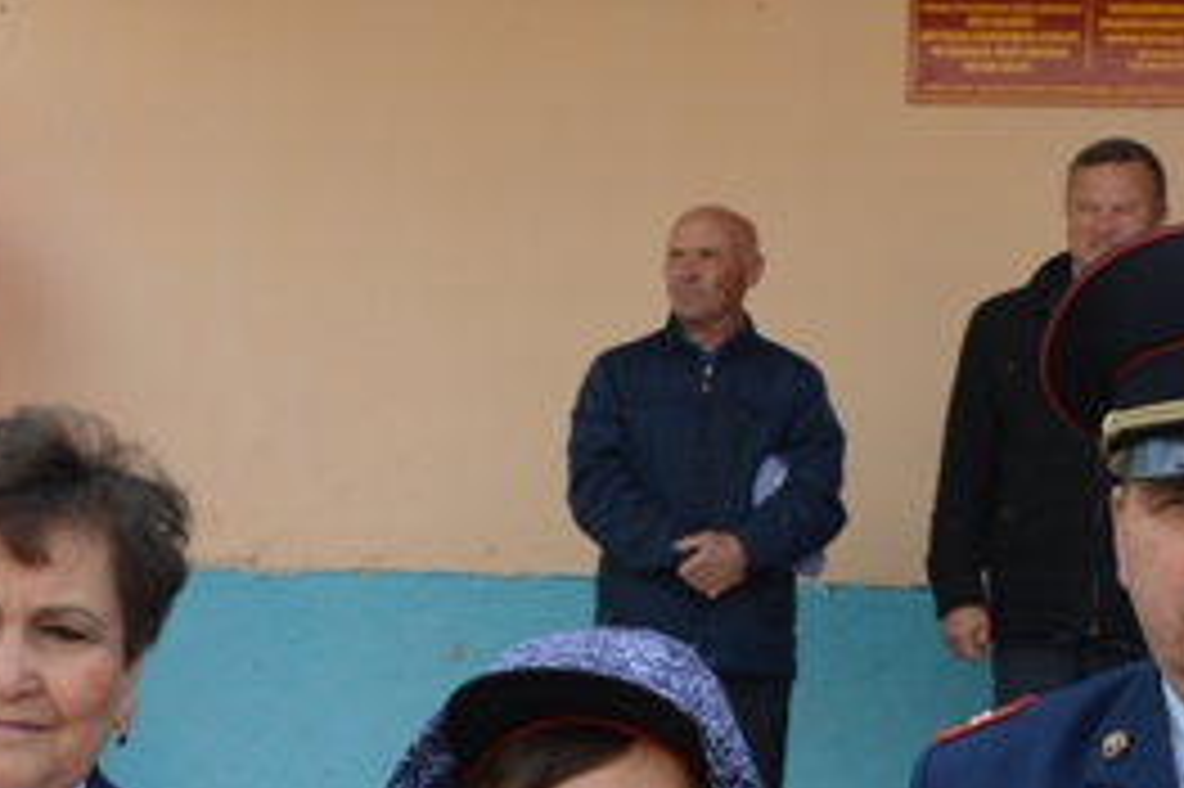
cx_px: 720
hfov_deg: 24.7
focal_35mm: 82
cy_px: 1011
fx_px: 2695
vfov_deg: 15.8
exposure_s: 1/125
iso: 100
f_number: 5.6
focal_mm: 18
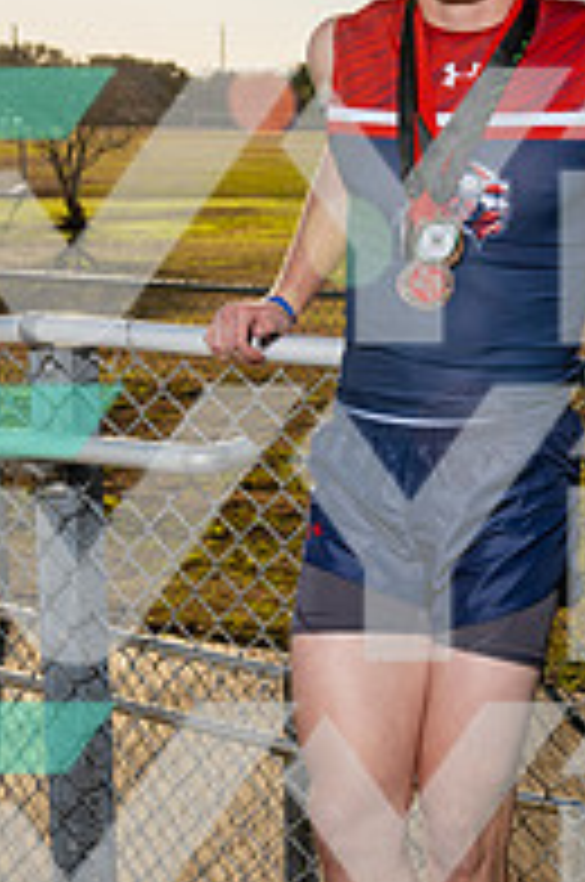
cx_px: 518
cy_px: 526
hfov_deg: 19.3
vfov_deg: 29.2
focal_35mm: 69
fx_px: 1688
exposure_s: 1/250
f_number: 6.3
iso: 100
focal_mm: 30
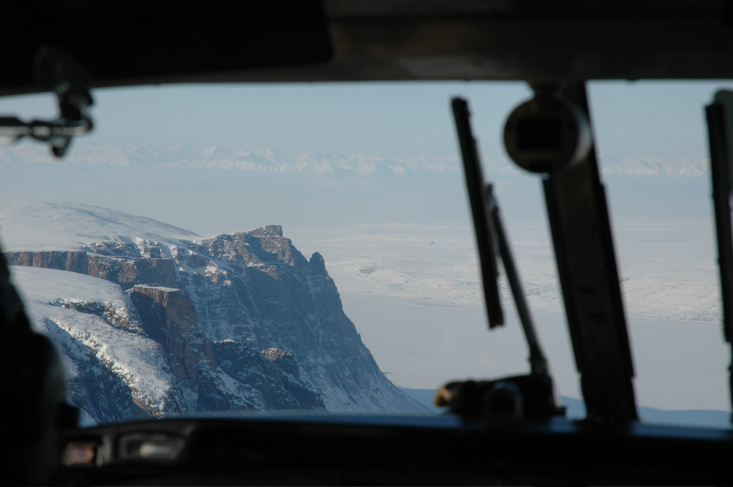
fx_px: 2136
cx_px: 366
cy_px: 244
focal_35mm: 105
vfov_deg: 13.0
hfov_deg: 19.5
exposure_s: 1/400
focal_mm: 70
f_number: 10
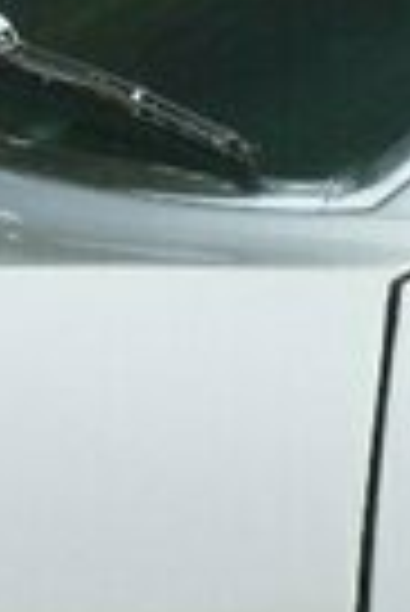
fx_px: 8810
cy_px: 819
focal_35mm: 517
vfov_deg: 4.0
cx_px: -1635
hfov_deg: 2.6
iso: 320
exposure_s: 1/60
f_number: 5.6
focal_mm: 58.8
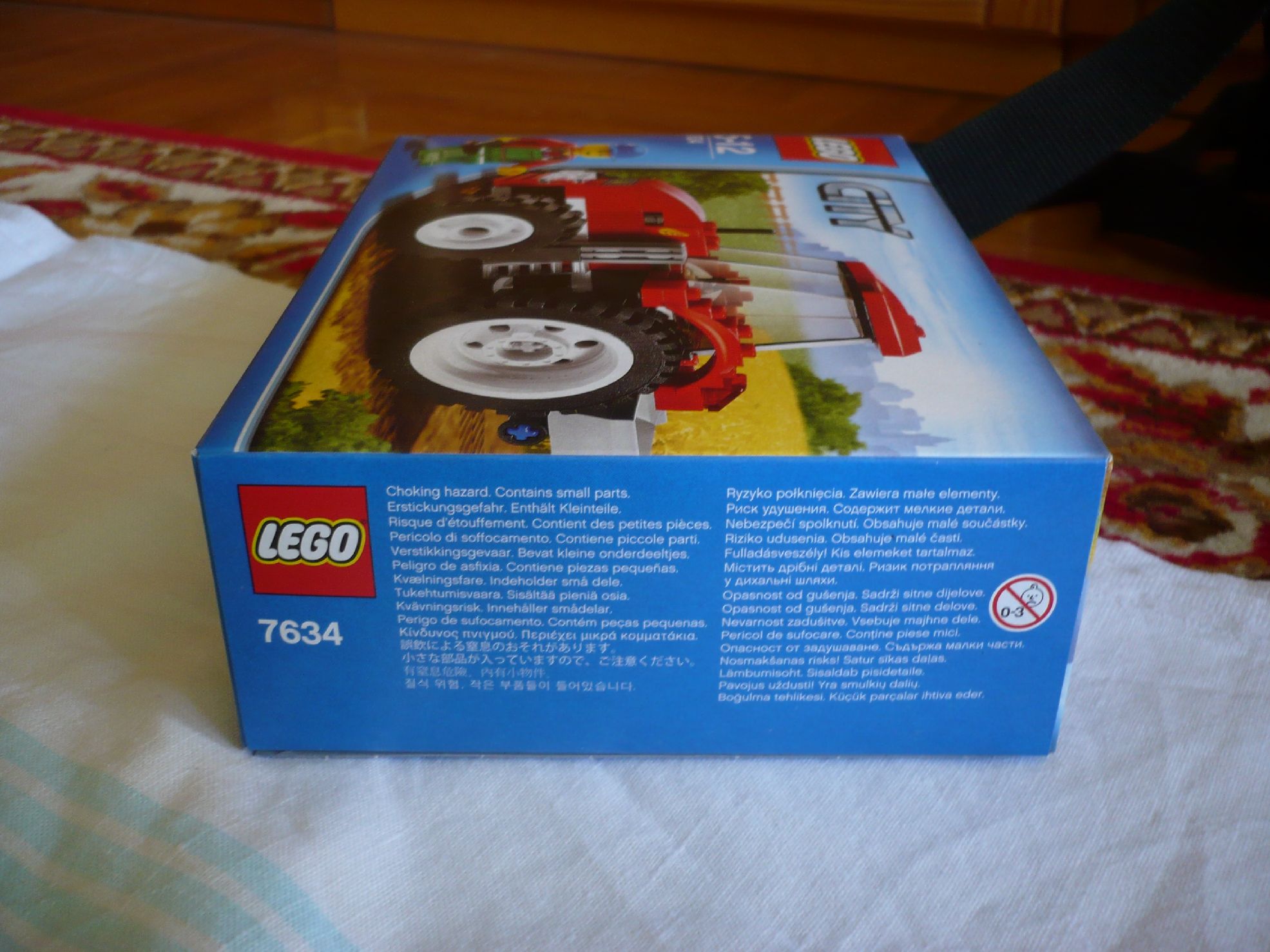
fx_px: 1284
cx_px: 635
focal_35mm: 35
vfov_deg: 40.7
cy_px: 476
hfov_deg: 52.6
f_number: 2.8
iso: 125
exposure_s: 1/30
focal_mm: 5.8
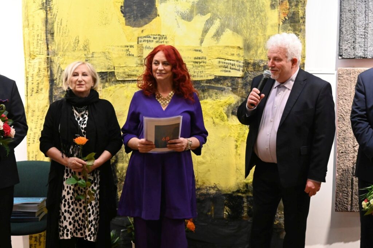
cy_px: 124
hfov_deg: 34.5
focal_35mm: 58
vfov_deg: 23.3
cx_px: 186
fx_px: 600
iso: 10000
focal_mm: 58
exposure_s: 1/250
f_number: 5.6
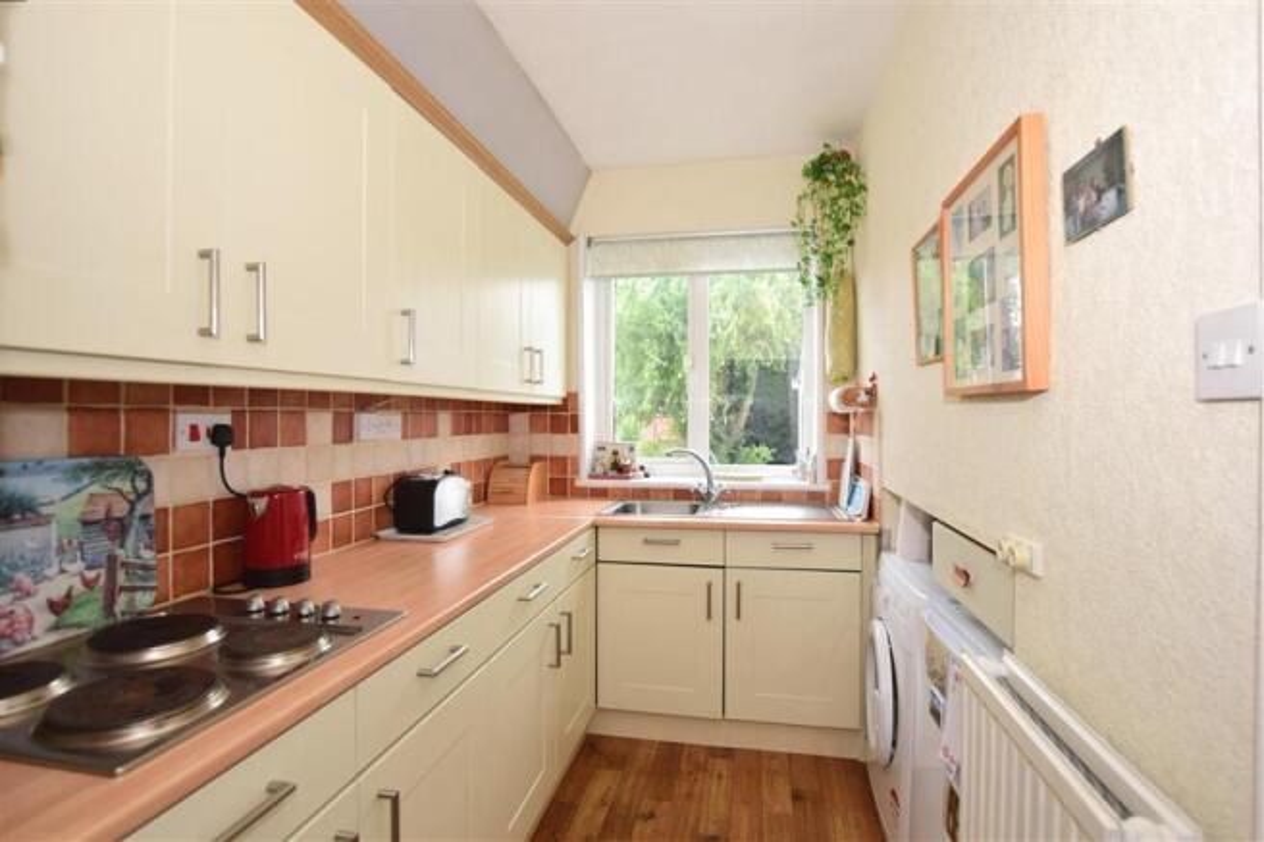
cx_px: 632
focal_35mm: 17
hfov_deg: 92.5
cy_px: 421
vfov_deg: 69.6
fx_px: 605
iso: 400
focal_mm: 11.5
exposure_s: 1/40
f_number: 5.6
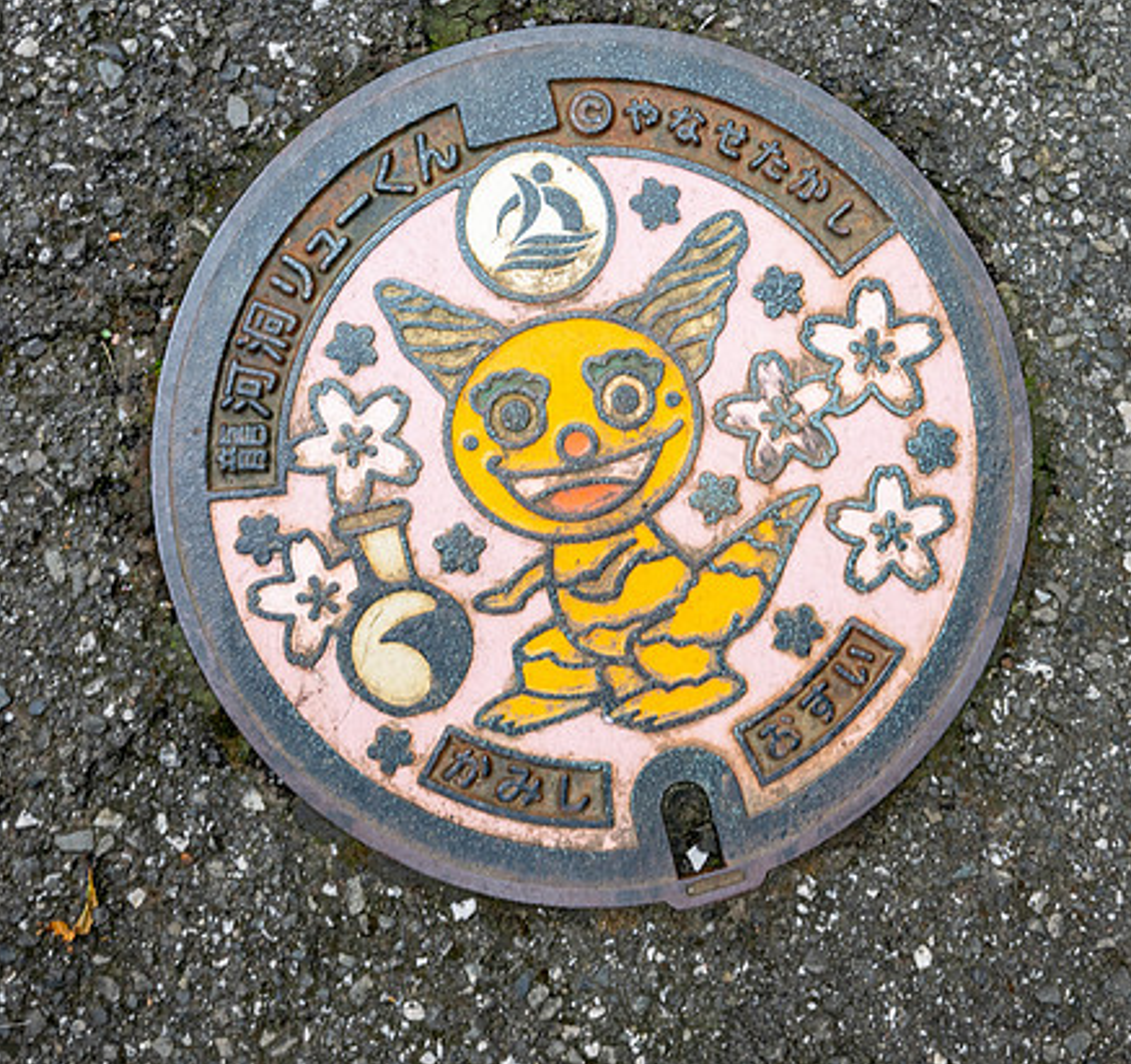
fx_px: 1651
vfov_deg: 35.7
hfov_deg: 37.8
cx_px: 616
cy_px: 464
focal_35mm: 46
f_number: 11
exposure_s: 1/60
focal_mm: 31.5
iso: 400
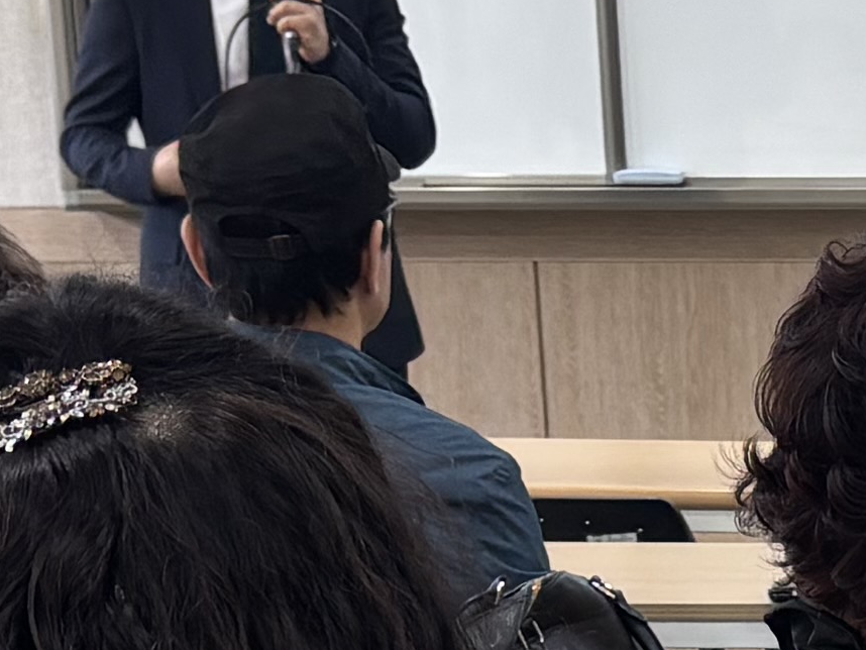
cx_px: 1395
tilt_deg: -15.1
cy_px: 1195
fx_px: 4329
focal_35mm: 173
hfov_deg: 10.9
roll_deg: +0.3
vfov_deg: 8.3
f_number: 1.6
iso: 80
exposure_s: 1/60
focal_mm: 5.96
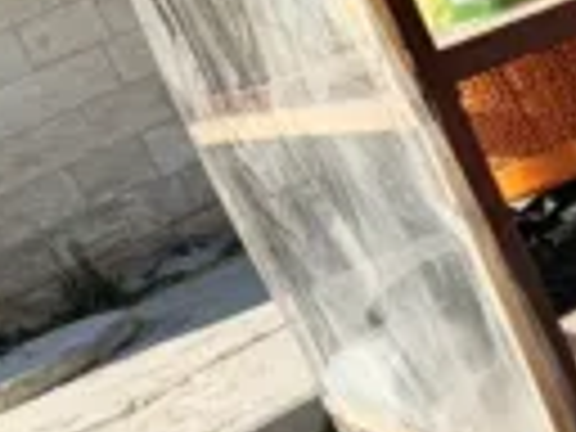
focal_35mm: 115
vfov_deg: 12.7
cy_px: -36
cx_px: 1174
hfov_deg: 14.2
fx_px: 1914
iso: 71
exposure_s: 1/587
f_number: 1.79
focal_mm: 4.71
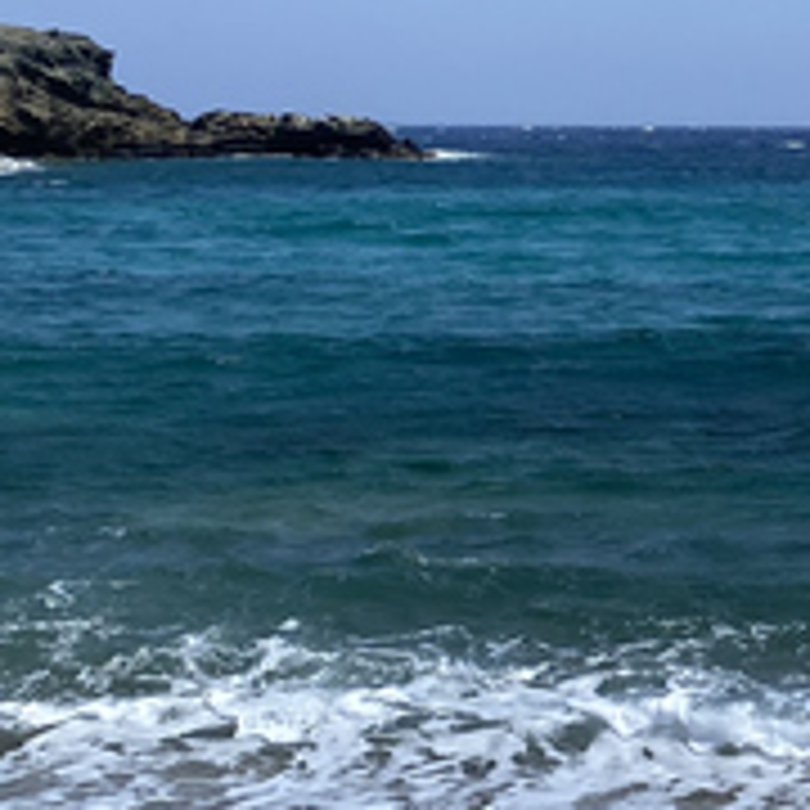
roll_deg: +0.1
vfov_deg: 19.9
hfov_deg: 17.1
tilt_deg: -9.0
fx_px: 2303
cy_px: 441
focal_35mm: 87
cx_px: 1366
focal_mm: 4.25
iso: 32
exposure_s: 1/4808
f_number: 1.8
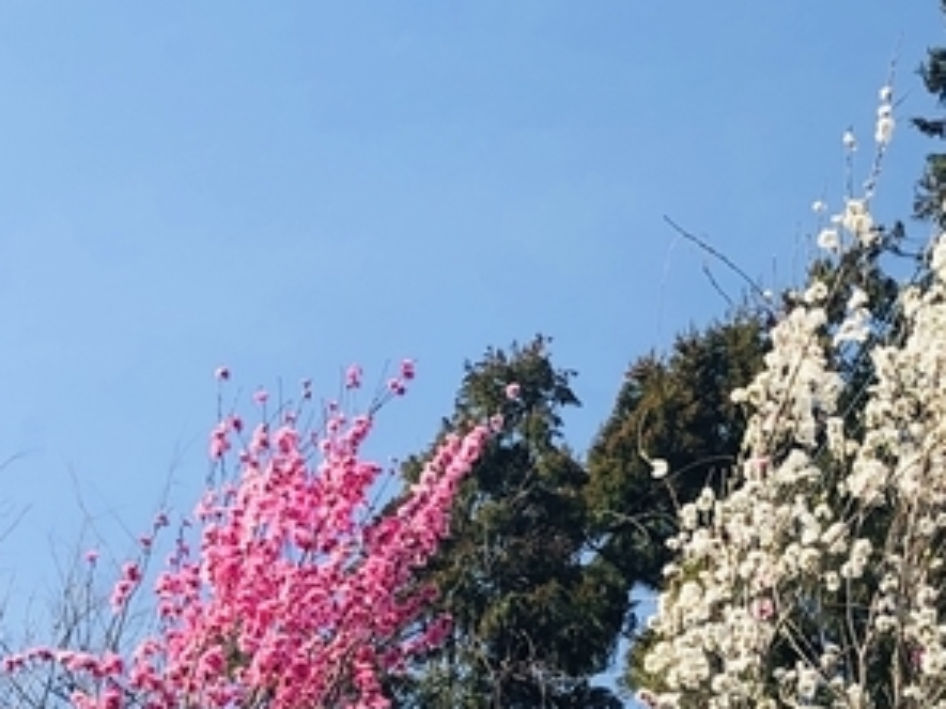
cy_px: 860
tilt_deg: +25.7
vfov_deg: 12.7
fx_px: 3114
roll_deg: -7.8
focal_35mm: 114
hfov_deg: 17.1
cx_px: 747
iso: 20
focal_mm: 4
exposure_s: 1/1263
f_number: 1.8
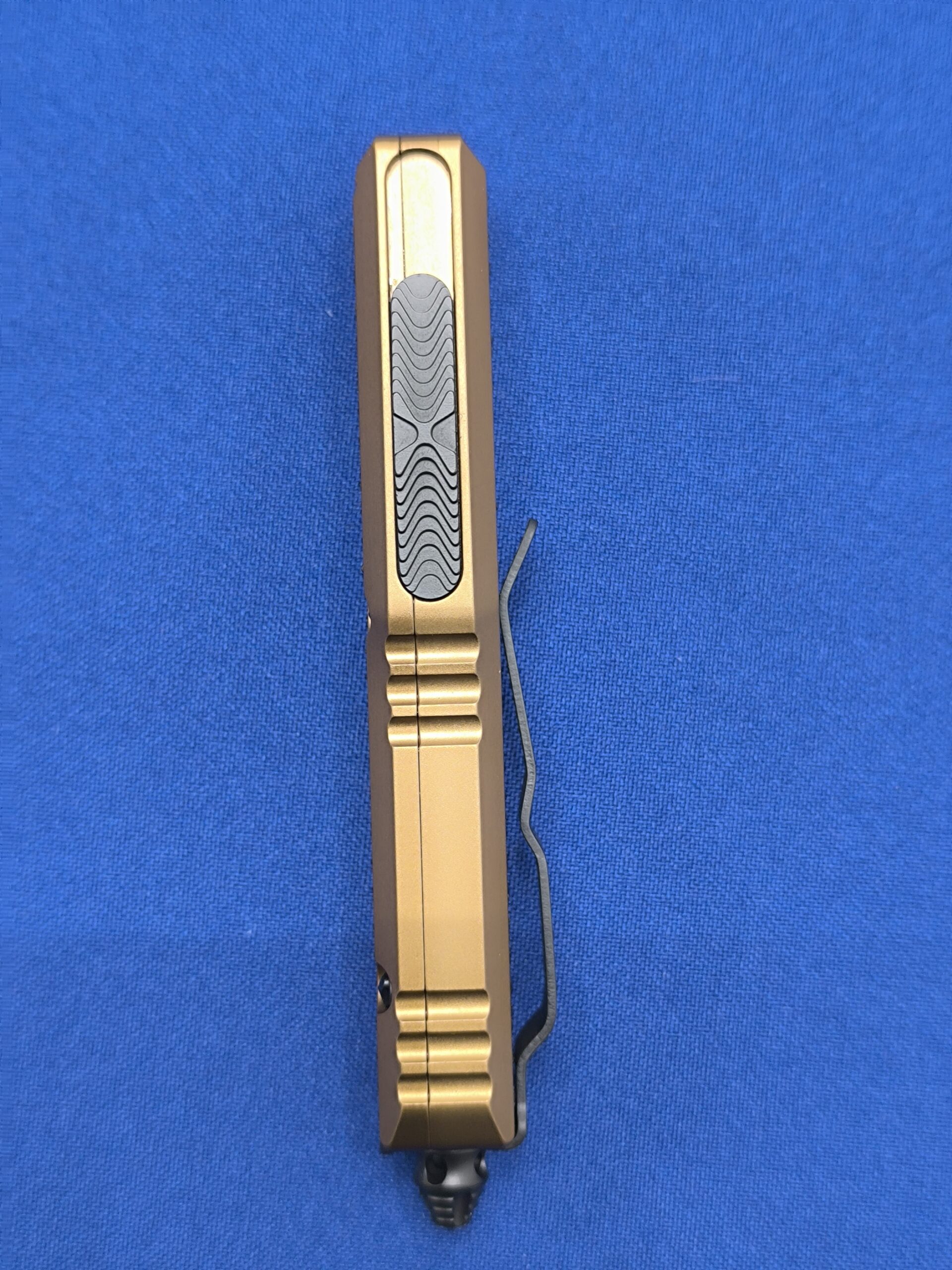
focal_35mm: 46
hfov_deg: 31.5
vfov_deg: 41.2
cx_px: 476
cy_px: 635
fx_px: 1687
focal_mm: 6.14
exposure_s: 1/50
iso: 640
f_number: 1.65
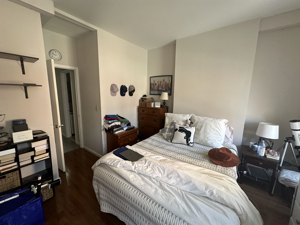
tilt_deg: -8.4
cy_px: 112
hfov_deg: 102.1
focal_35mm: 14
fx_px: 121
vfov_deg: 85.7
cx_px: 150
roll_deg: -1.6
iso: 320
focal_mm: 2.22
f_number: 2.2
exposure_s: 1/78
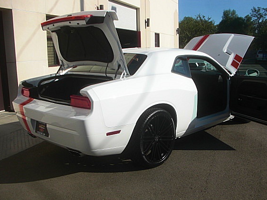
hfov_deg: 45.7
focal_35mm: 41
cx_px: 147
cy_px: 110
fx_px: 316
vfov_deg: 35.1
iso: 50
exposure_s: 1/200
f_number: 7.9
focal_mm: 6.3
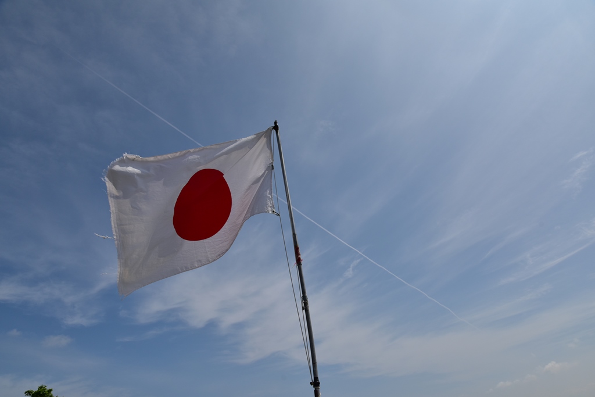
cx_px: 298
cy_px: 198
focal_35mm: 24
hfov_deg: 73.7
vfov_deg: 53.1
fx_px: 397
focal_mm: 24
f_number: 8
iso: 200
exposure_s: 1/2000
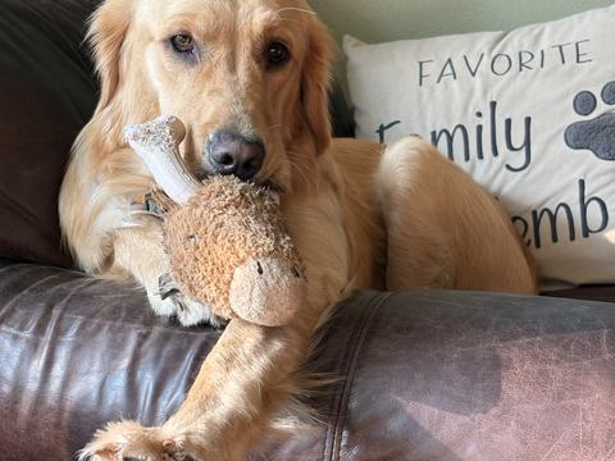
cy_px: 230
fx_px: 924
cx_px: 308
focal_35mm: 52
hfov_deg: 36.8
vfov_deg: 28.0
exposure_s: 1/60
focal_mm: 5.96
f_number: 1.6
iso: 125
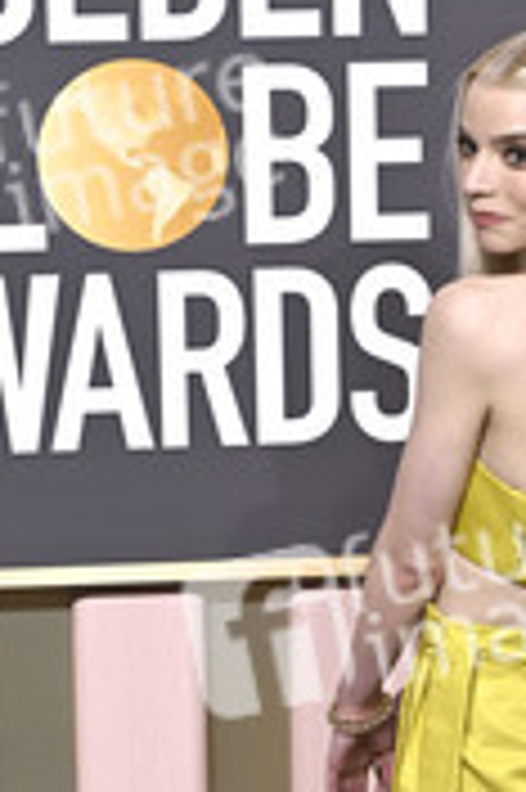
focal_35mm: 159
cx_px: 544
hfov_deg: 8.6
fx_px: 3491
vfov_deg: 12.7
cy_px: 837
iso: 800
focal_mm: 70
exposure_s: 1/640
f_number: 8
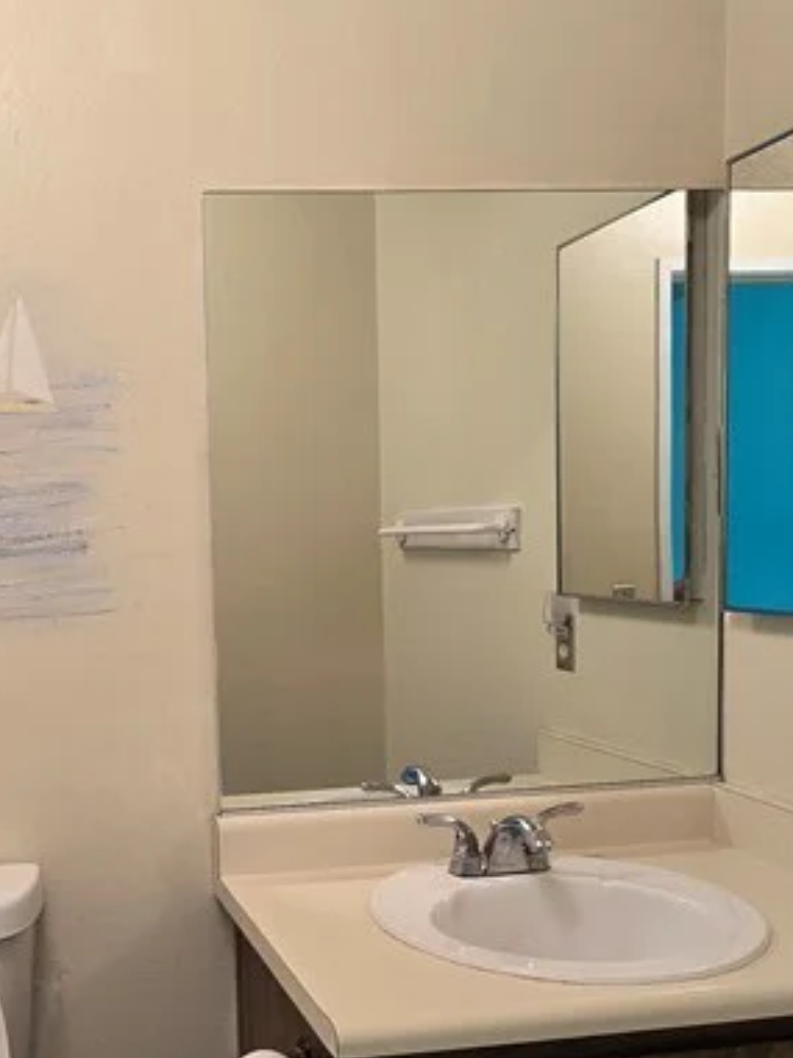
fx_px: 1069
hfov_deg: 38.6
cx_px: 117
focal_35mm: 35
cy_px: 646
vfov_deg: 52.2
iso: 125
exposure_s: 1/60
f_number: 2.2
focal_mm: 2.2
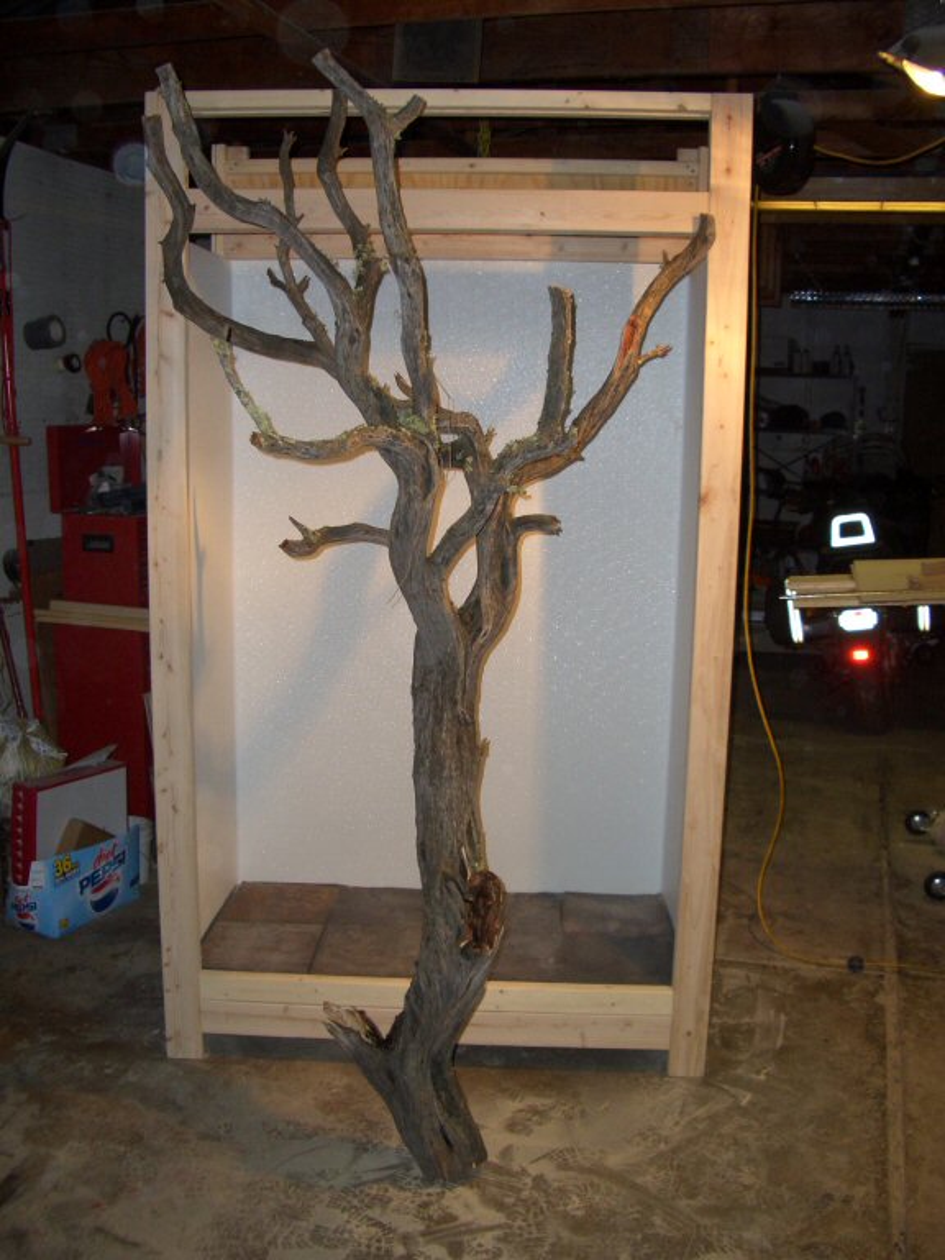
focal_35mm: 35
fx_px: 1274
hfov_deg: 40.7
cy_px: 630
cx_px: 472
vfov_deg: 52.6
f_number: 2.6
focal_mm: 5.8
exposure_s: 1/60
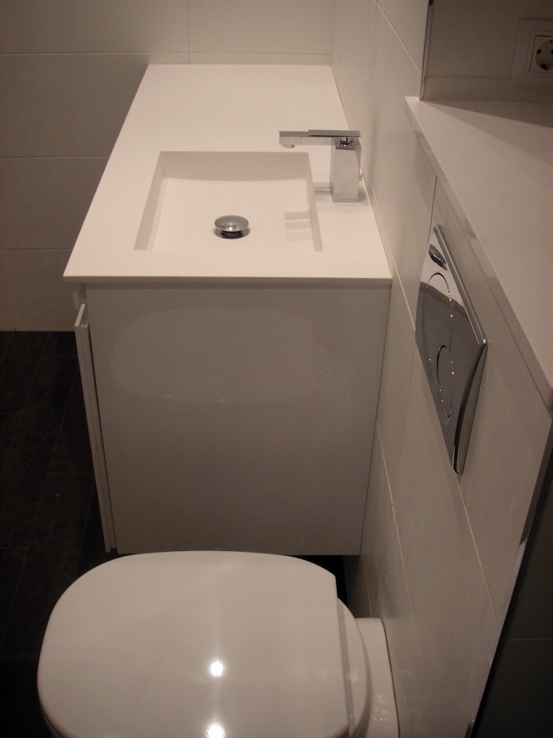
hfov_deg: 37.7
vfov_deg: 49.0
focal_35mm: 38
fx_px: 809
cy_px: 369
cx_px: 276
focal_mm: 6.3
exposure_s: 1/45
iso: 100
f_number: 3.3
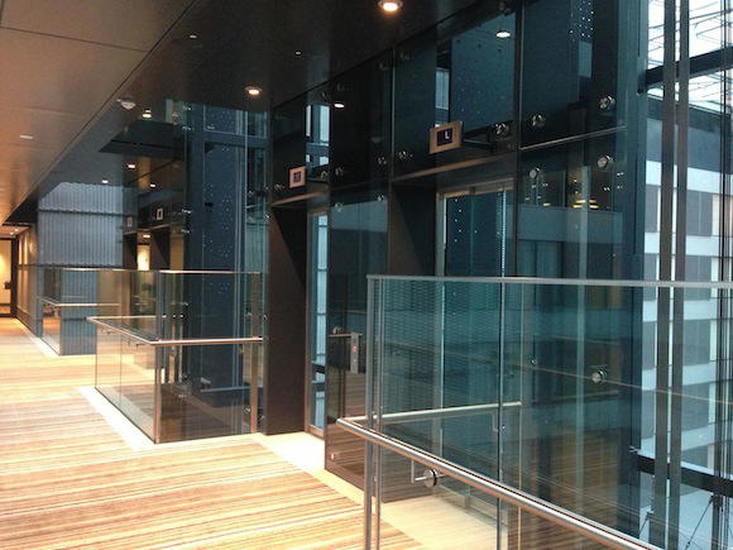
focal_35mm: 33
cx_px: 366
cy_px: 275
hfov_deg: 55.4
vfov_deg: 42.9
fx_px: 699
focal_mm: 4.13
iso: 400
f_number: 2.4
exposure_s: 1/20
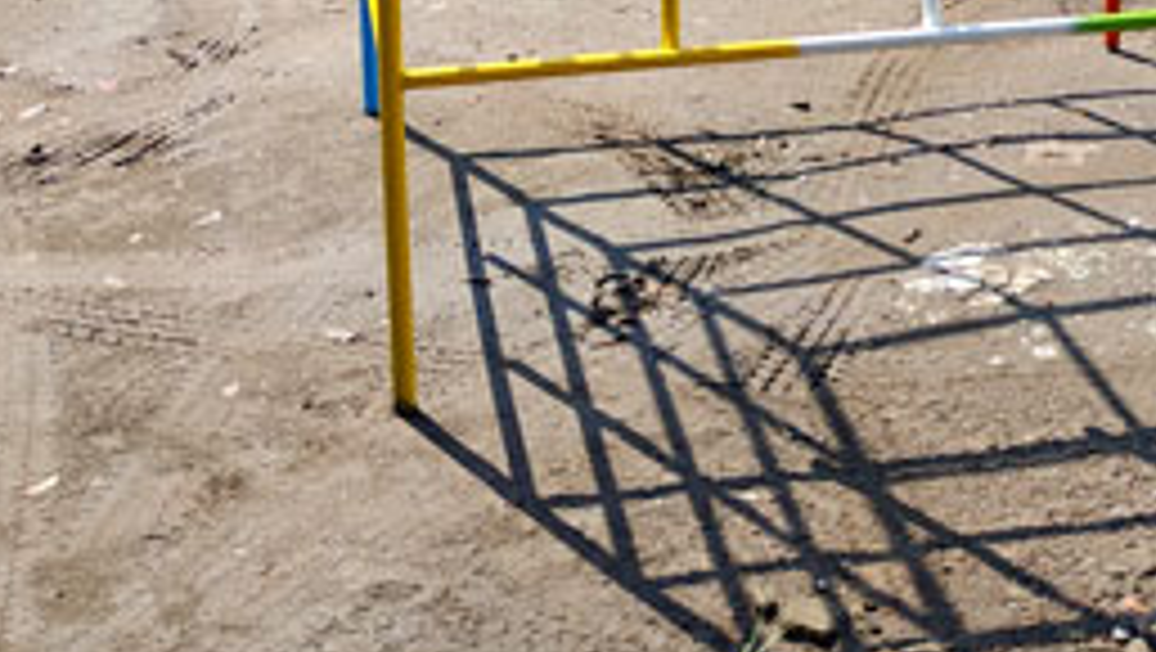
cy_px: -364
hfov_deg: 32.0
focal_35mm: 65
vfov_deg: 16.7
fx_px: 1994
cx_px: 801
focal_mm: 3.94
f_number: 1.9
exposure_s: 1/1138
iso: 125
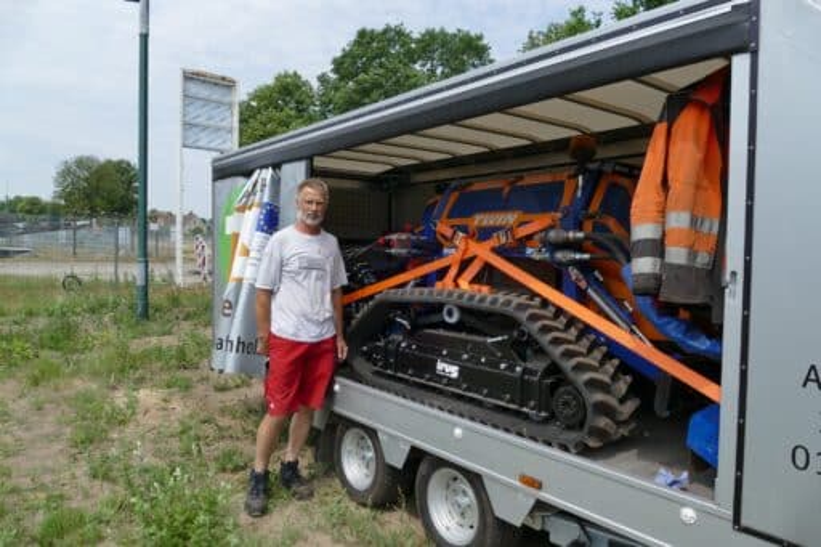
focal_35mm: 25
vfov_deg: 51.3
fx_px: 570
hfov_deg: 71.5
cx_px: 410
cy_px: 274
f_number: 6.3
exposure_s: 1/500
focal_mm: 9.12
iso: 125
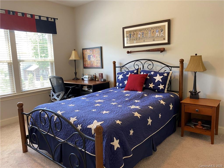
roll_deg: +2.3
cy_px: 84
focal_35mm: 26
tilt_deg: -7.3
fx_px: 168
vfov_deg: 53.1
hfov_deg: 67.3
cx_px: 112
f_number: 1.8
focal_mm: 4.25
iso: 160
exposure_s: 1/60
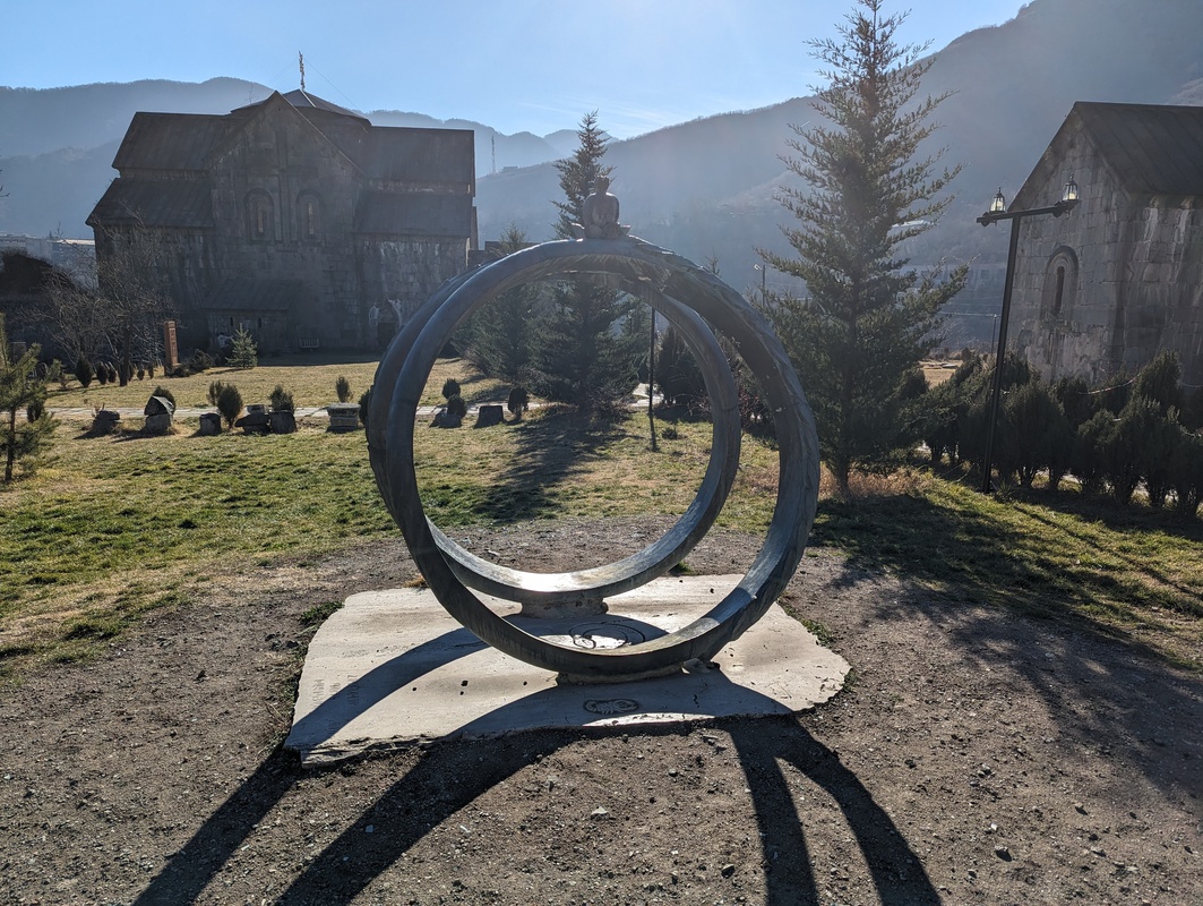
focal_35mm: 24
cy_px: 453
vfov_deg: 56.9
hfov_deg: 71.5
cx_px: 602
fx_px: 835
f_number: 1.85
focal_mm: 6.81
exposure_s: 1/4184
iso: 44
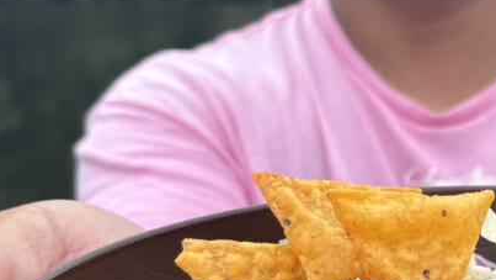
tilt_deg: -8.5
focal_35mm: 90
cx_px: 489
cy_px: 189
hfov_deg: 22.8
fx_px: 1184
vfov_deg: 13.4
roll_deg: -0.7
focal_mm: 5.96
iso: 50
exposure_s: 1/3205
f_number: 1.6
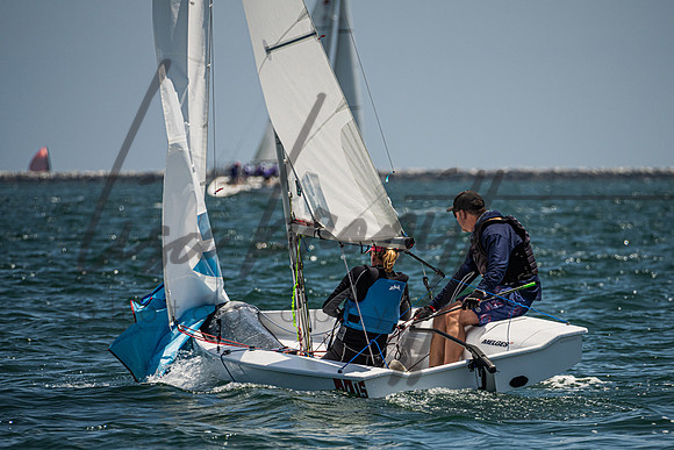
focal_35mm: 510
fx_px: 9547
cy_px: 277
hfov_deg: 4.0
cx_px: 354
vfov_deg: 2.7
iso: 400
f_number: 8
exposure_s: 1/3200
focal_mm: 400
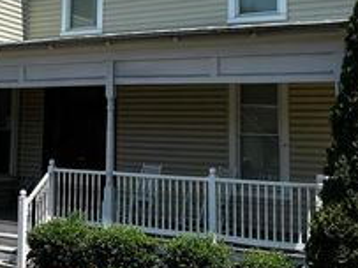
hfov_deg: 29.5
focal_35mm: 64
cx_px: 63
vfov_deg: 22.6
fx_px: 661
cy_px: 56
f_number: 1.5
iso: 50
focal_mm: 5.7
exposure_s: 1/3831
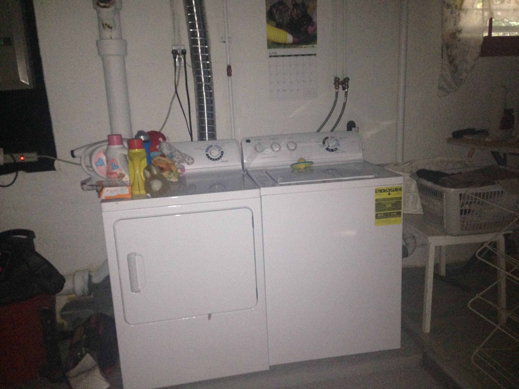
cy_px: 194
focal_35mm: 33
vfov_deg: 42.9
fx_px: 495
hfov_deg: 55.4
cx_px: 260
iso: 400
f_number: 2.4
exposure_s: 1/16
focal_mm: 4.12
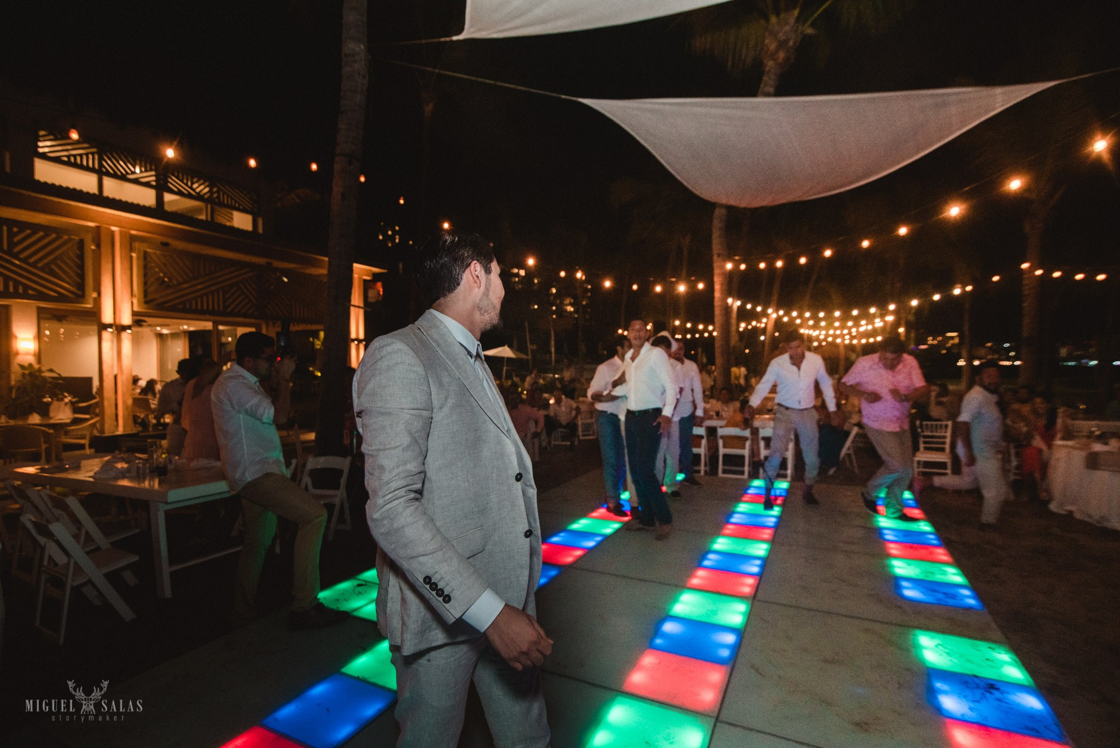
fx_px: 560
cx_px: 560
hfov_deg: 90.0
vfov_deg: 67.4
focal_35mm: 18
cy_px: 374
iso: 2000
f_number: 3.2
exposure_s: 1/100
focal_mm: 18
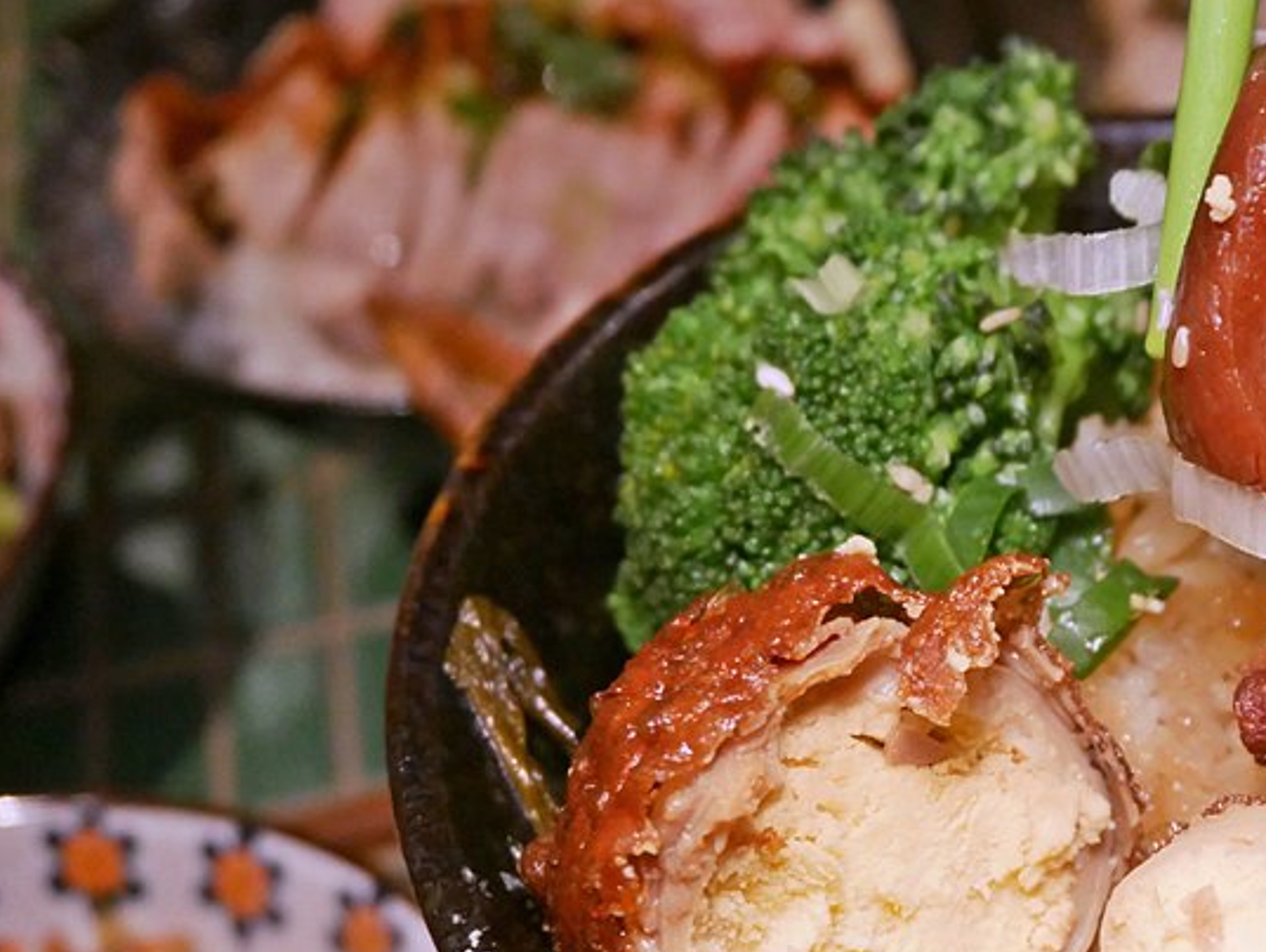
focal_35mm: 67
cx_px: 1155
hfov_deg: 27.8
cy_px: 734
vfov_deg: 21.7
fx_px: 2453
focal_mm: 18
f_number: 4.2
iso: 1600
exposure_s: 1/60
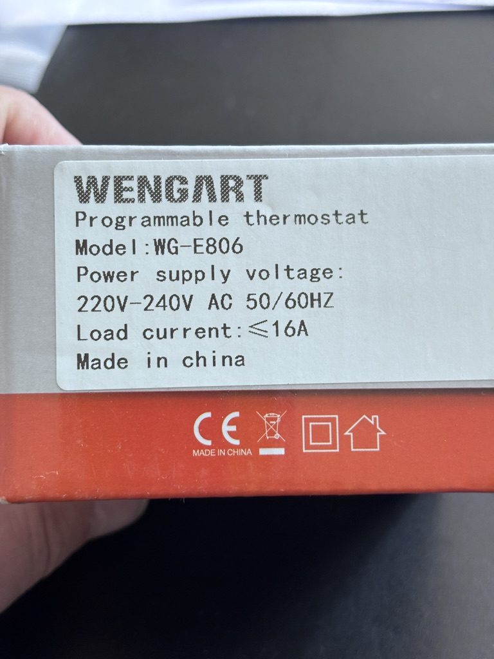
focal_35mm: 52
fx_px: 989
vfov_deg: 36.8
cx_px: 247
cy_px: 330
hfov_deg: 28.0
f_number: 1.6
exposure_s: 1/60
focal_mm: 5.96
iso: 125
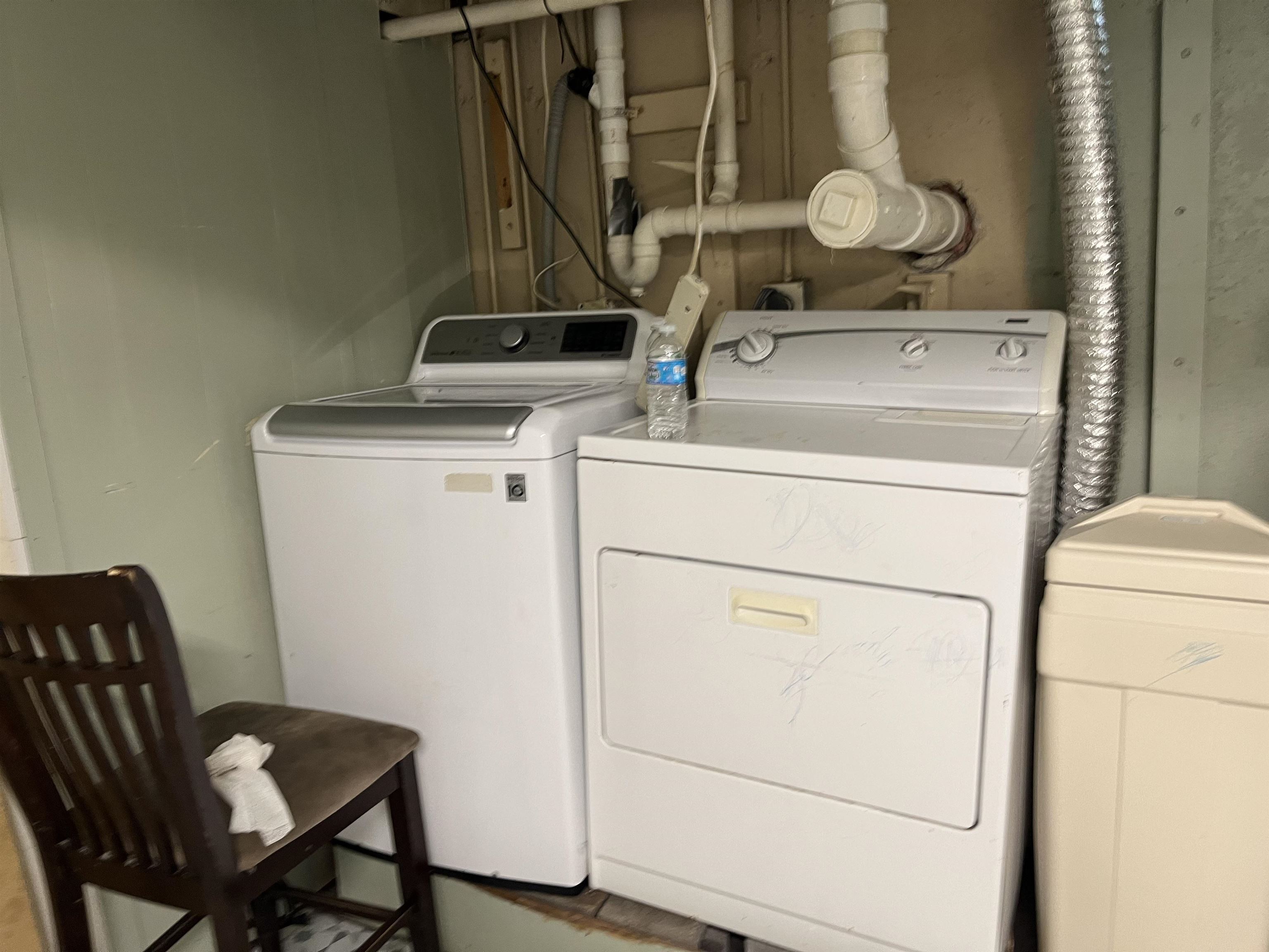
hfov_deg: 67.3
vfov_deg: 53.1
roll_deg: +4.5
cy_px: 476
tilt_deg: -13.2
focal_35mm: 26
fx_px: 953
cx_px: 634
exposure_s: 1/60
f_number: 1.6
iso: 100
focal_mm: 5.1
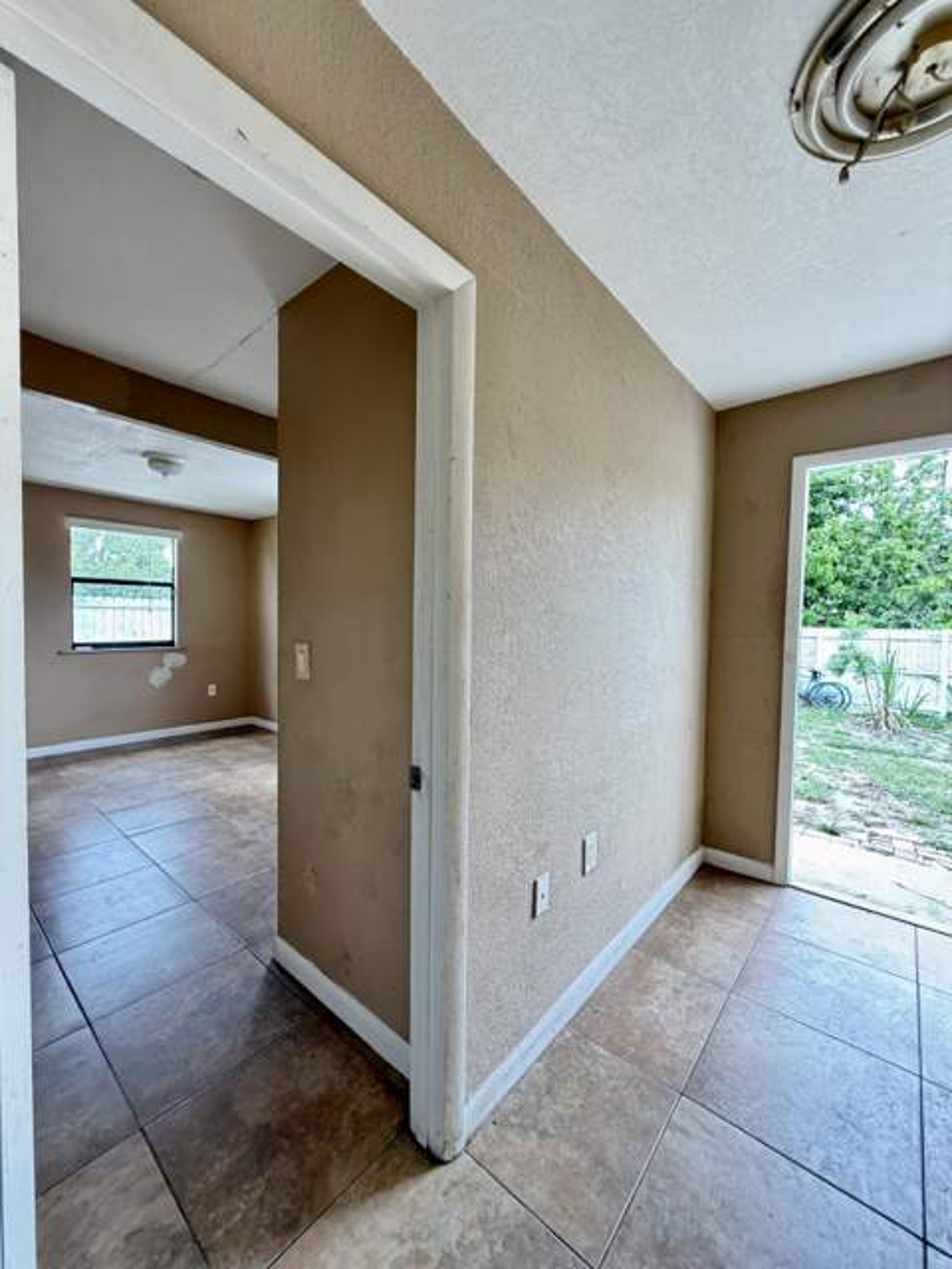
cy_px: 634
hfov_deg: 85.7
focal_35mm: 14
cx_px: 476
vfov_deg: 102.1
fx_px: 513
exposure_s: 1/81
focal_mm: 2.22
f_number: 2.2
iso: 320
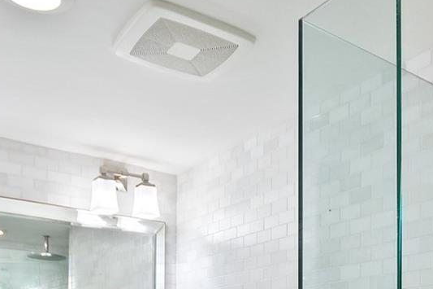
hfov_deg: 42.4
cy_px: 345
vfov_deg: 26.6
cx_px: 318
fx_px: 541
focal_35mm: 45
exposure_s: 1/15
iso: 140
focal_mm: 10
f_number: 3.5
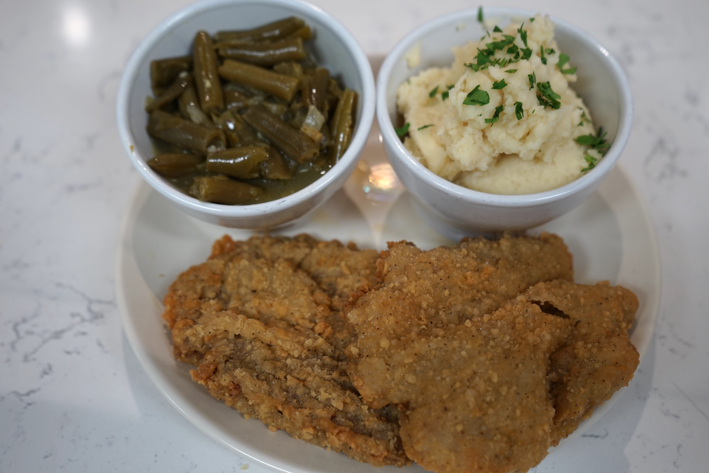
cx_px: 354
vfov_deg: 36.9
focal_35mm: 36
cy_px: 236
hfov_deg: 53.1
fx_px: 709
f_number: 4
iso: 400
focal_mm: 36
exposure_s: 1/60
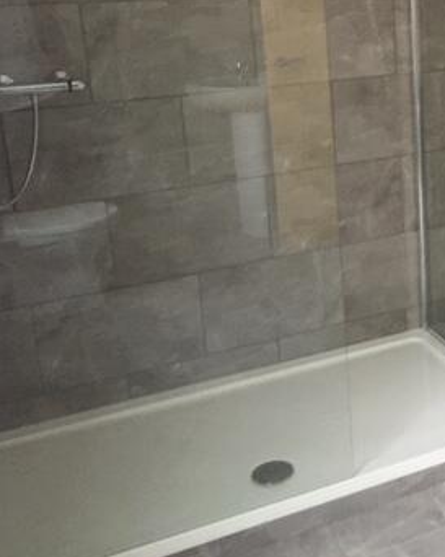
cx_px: 482
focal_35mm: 53
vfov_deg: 35.0
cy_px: 178
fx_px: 874
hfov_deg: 26.5
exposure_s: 1/17
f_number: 2.2
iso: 160
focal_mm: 4.15
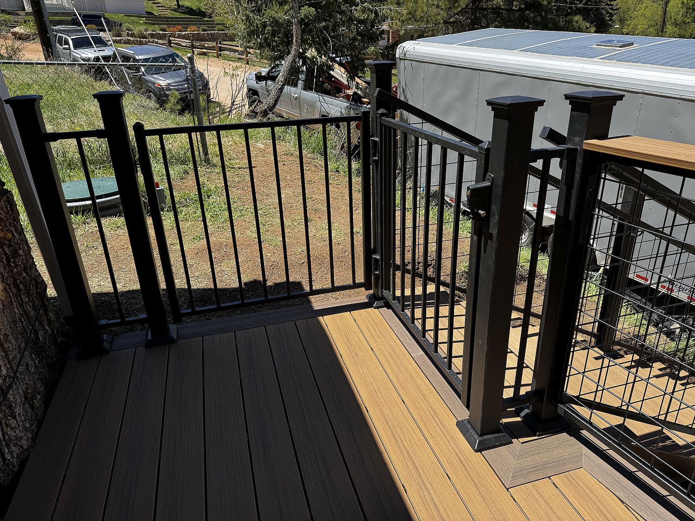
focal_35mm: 24
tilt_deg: -25.5
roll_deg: +2.1
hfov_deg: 71.6
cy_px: 260
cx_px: 348
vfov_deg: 56.8
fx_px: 482
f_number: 1.78
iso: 80
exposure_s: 1/2415
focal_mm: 6.76
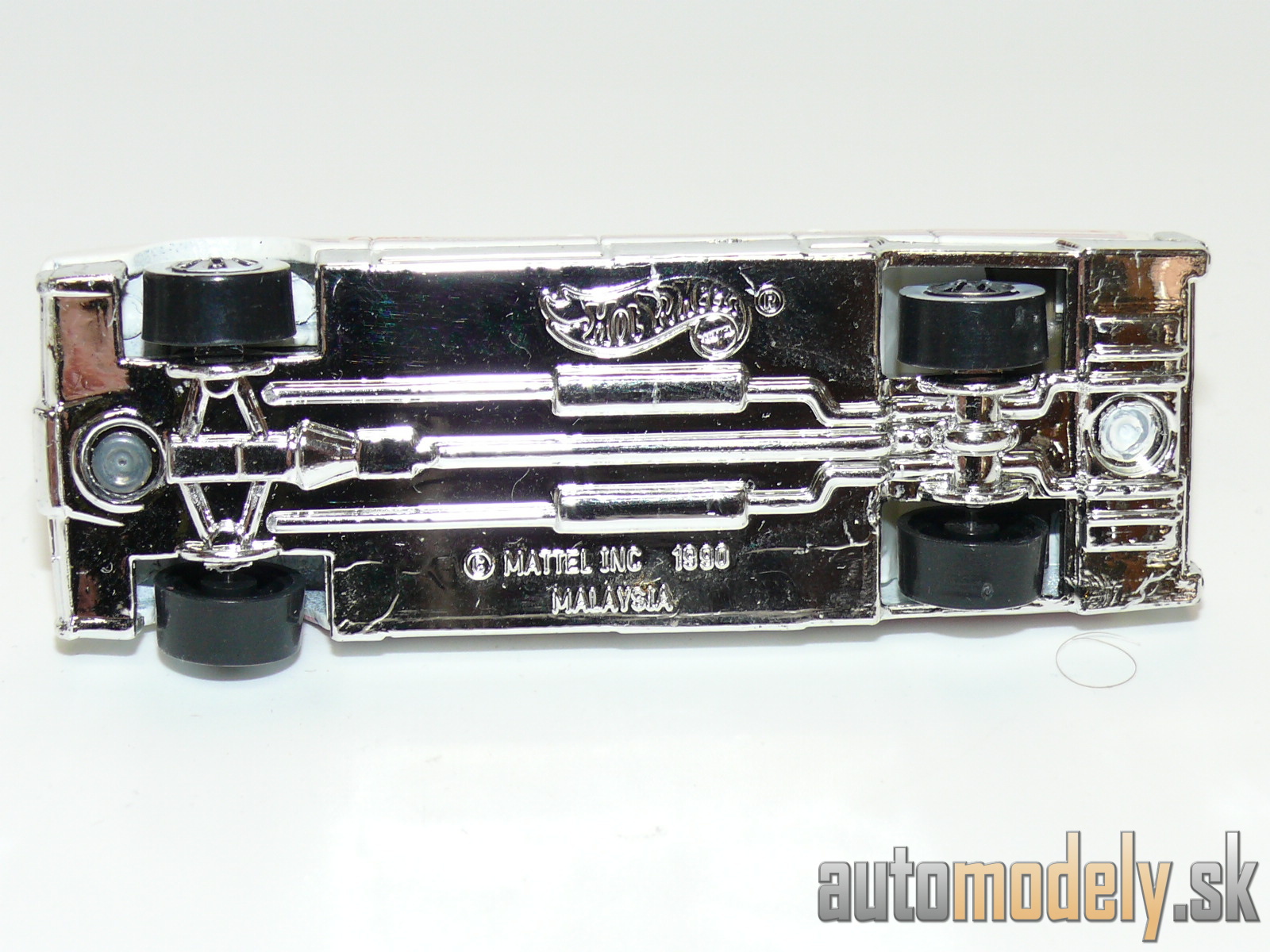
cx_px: 635
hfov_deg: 20.7
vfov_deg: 15.6
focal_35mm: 95
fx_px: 3485
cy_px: 476
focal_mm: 12.9
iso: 100
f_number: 4
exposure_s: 1/30
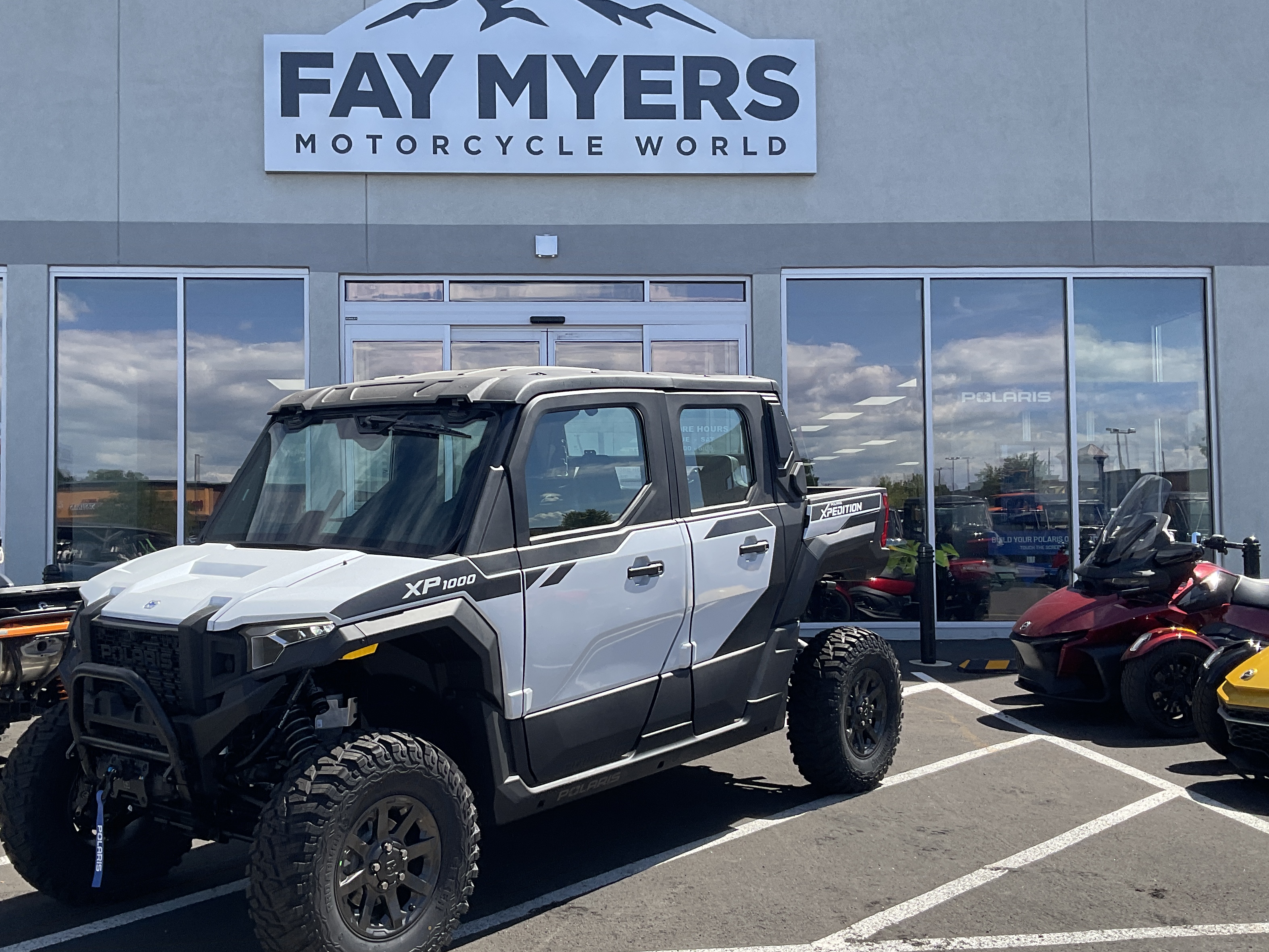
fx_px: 1356
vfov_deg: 38.7
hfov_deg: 50.0
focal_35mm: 37
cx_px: 566
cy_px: 485
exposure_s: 1/829
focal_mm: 3
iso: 16
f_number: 1.8
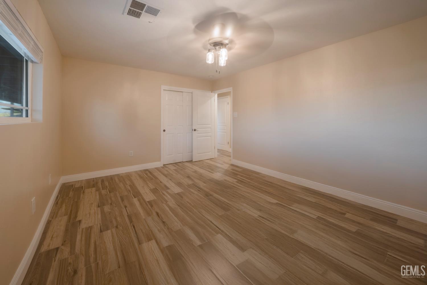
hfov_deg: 112.6
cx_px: 214
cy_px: 142
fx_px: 142
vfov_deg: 90.0
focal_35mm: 12
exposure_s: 1/160
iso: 250
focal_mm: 12
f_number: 9
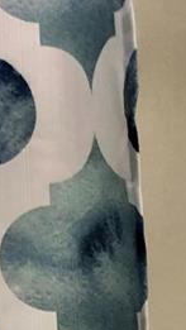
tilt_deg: -10.0
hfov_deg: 8.2
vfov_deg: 14.8
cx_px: 399
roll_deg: +0.6
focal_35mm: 140
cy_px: 405
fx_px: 1226
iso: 40
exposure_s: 1/30
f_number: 1.8
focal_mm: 4
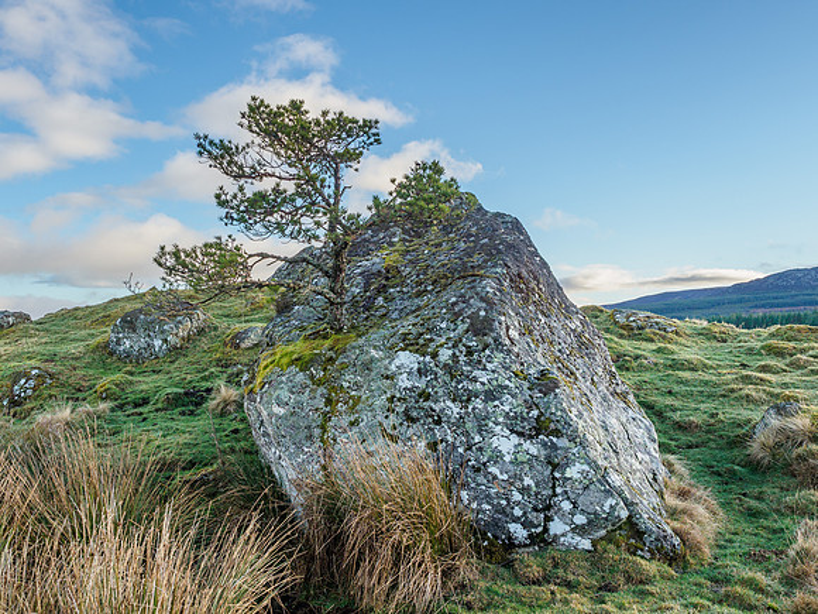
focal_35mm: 30
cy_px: 307
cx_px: 409
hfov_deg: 60.0
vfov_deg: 46.8
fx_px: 709
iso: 200
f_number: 7.1
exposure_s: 1/50
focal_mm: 15
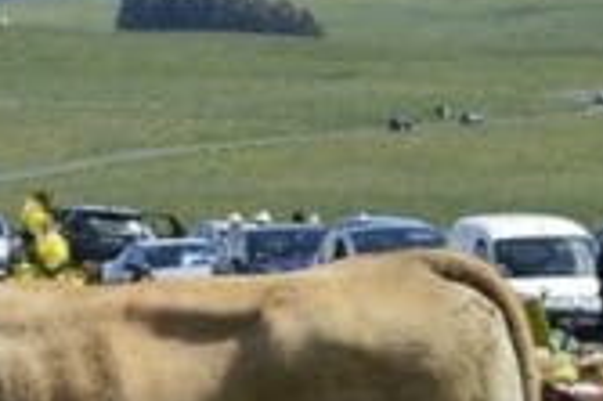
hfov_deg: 4.0
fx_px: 8451
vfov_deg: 2.7
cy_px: 627
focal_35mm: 505
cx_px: -899
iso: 100
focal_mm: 55
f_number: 6.3
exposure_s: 1/320
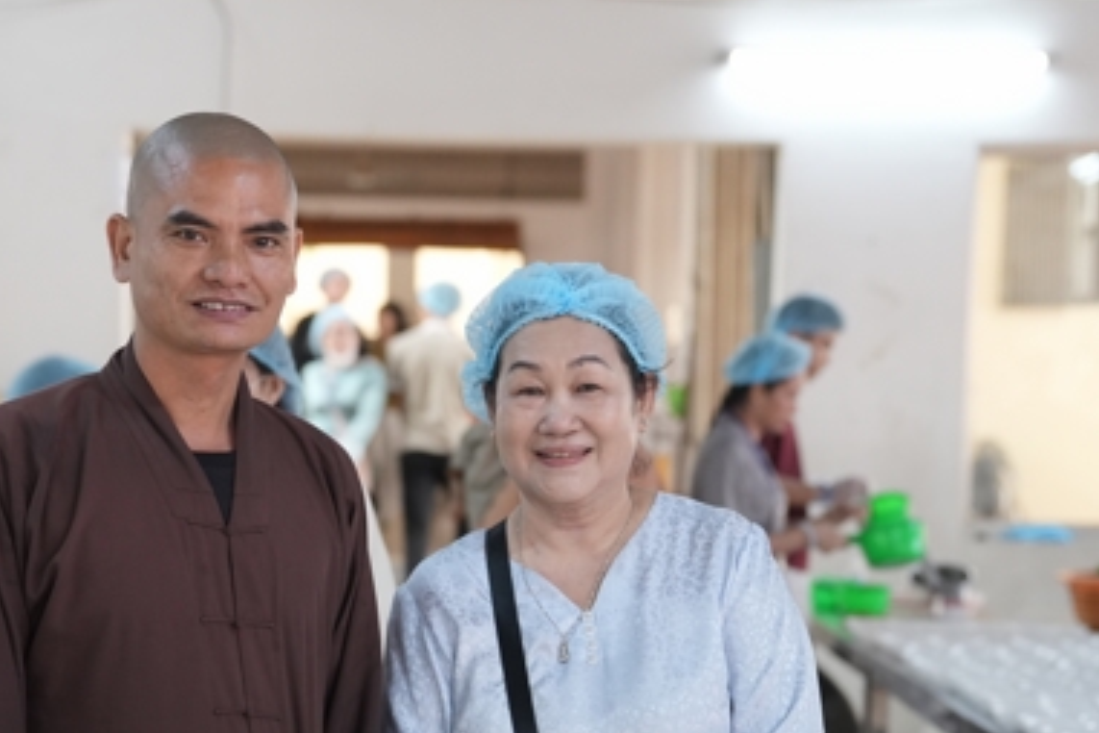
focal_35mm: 99
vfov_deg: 13.7
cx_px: 433
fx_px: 3022
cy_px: 599
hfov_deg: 20.6
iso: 2500
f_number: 2.8
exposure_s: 1/250
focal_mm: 58
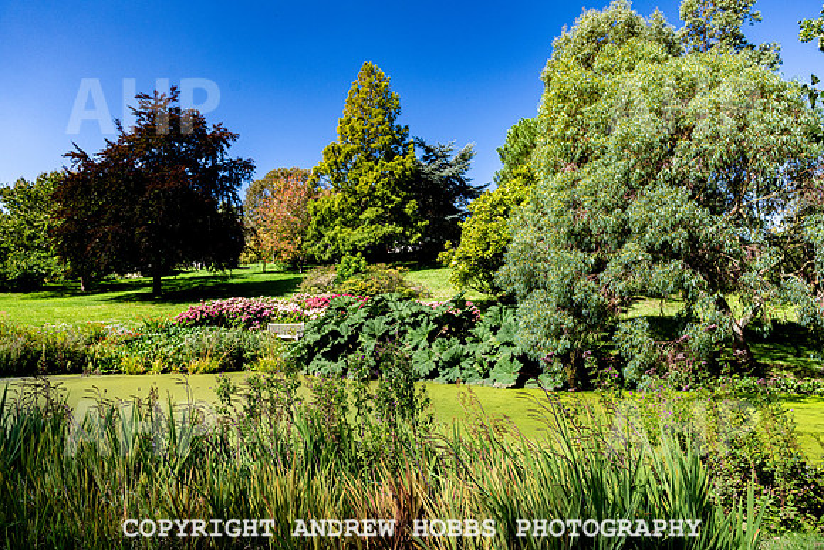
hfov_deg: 73.7
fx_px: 549
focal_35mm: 24
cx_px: 412
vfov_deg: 53.2
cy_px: 275
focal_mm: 24
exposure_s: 1/640
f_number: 5.6
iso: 400
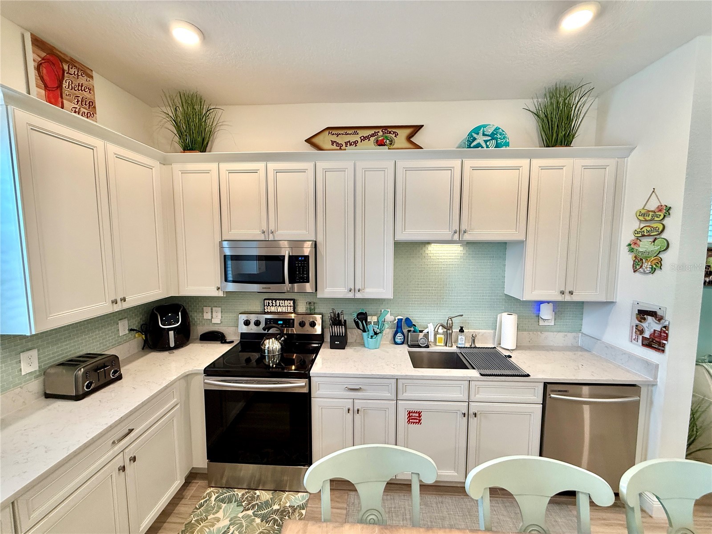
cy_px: 267
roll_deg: -0.1
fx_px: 288
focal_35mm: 14
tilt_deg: -4.5
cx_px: 356
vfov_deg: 85.7
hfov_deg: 102.1
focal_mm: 2.22
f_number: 2.2
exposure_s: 1/120
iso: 200
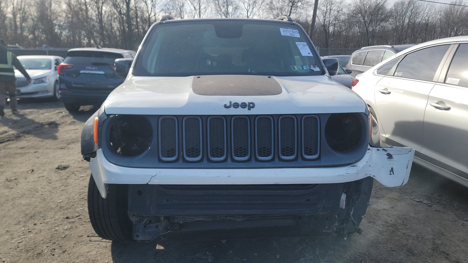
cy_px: 149
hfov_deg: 69.8
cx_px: 234
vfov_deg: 42.8
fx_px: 335
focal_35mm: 27
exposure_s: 1/610
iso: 50
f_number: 1.8
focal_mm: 6.7
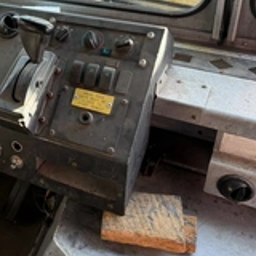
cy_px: 74
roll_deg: +2.5
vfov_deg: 31.8
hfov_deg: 29.5
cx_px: -16
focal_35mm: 53
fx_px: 443
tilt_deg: -31.4
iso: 160
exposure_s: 1/121
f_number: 1.78
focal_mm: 6.76
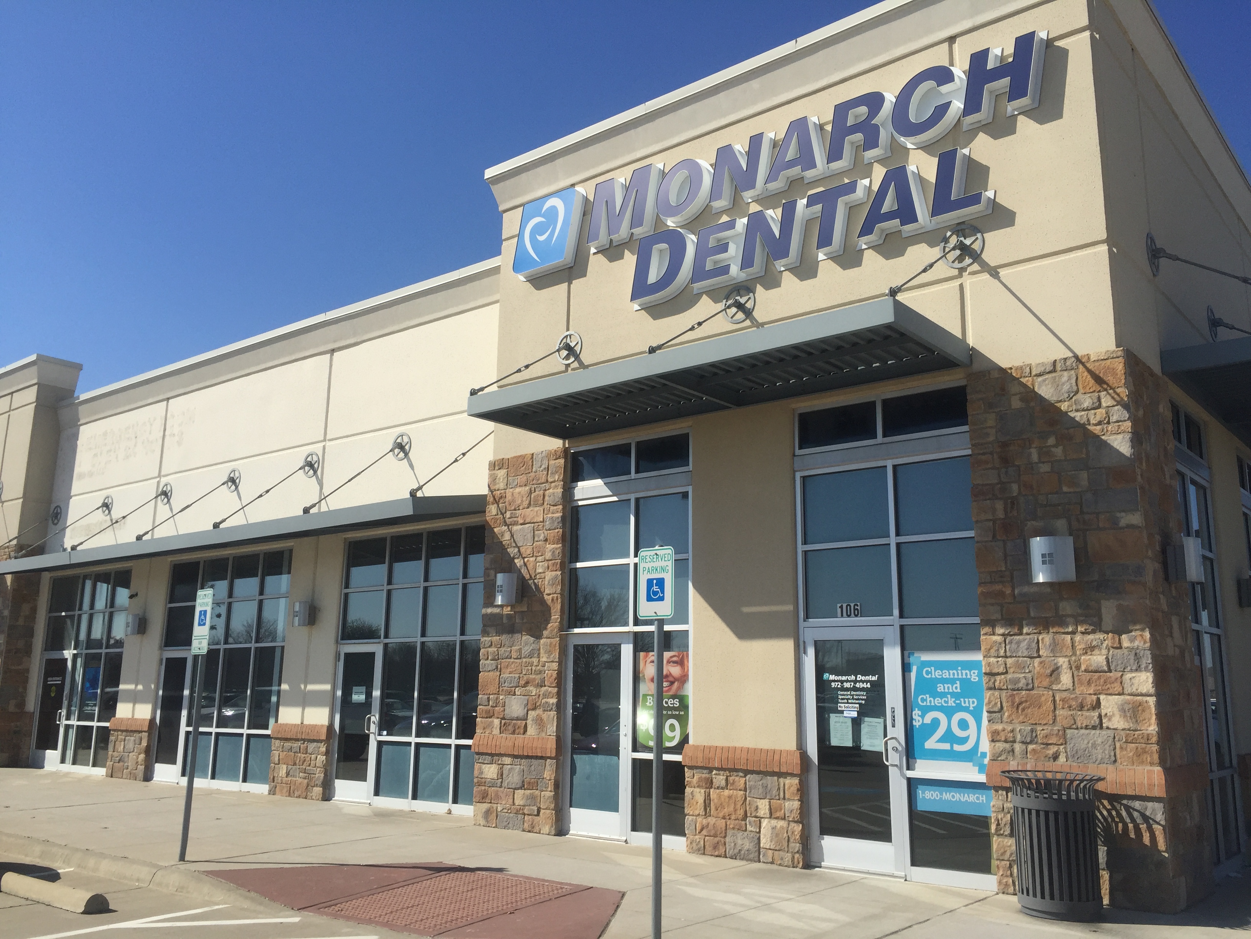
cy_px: 470
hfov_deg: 61.7
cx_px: 626
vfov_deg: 48.2
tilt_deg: +11.7
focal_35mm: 29
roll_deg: -0.5
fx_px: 1048
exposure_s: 1/3597
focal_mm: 4.15
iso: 32
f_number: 2.2
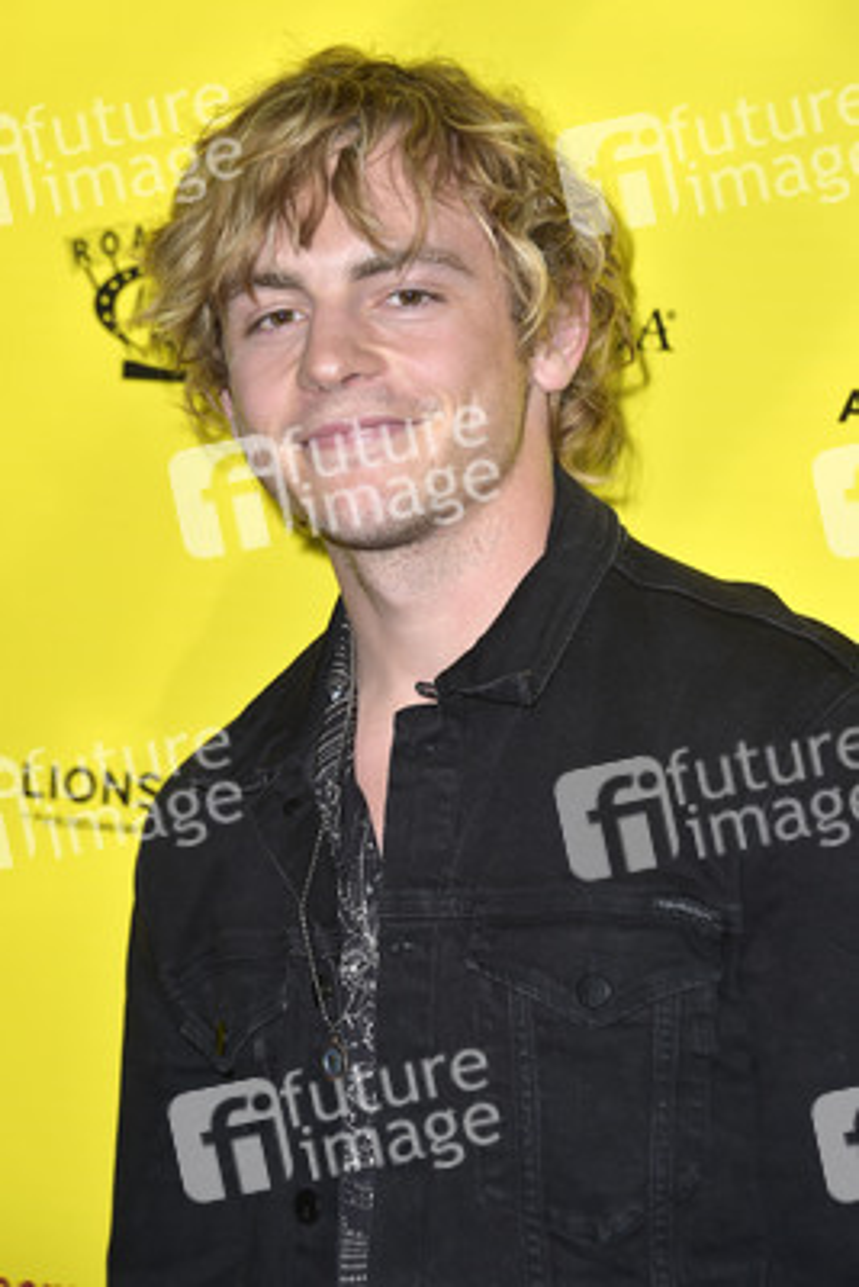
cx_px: 430
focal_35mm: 135
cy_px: 644
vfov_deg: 15.2
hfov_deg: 10.2
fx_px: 4827
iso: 250
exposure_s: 1/250
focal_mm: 135
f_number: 6.3
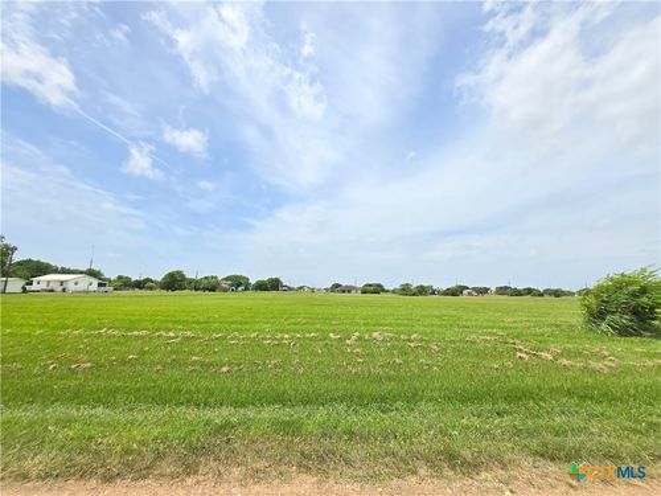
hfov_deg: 106.2
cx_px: 330
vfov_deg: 89.9
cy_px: 248
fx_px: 248
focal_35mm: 13
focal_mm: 1.7
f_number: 2.2
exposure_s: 1/1173
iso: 25
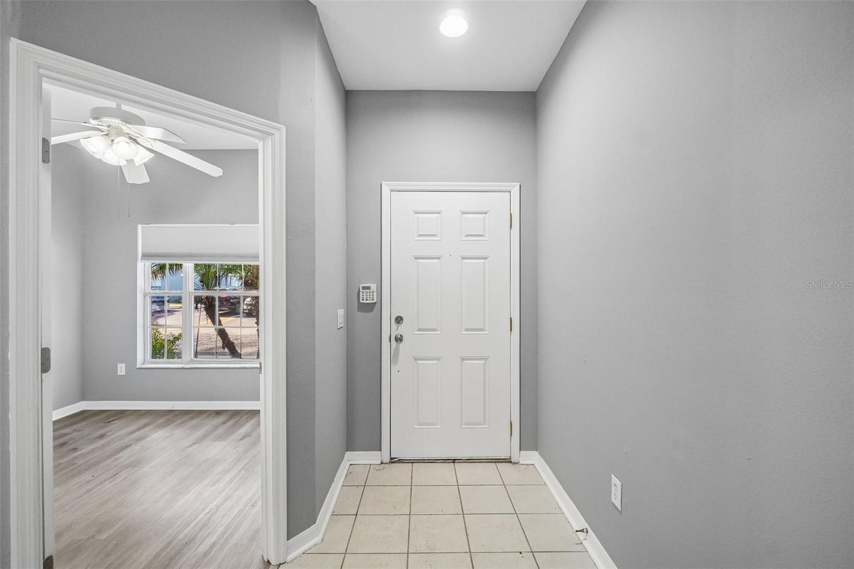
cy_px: 284
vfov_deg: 77.3
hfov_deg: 100.4
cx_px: 427
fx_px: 356
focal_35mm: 15
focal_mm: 10
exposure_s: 1/30
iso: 1600
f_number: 8
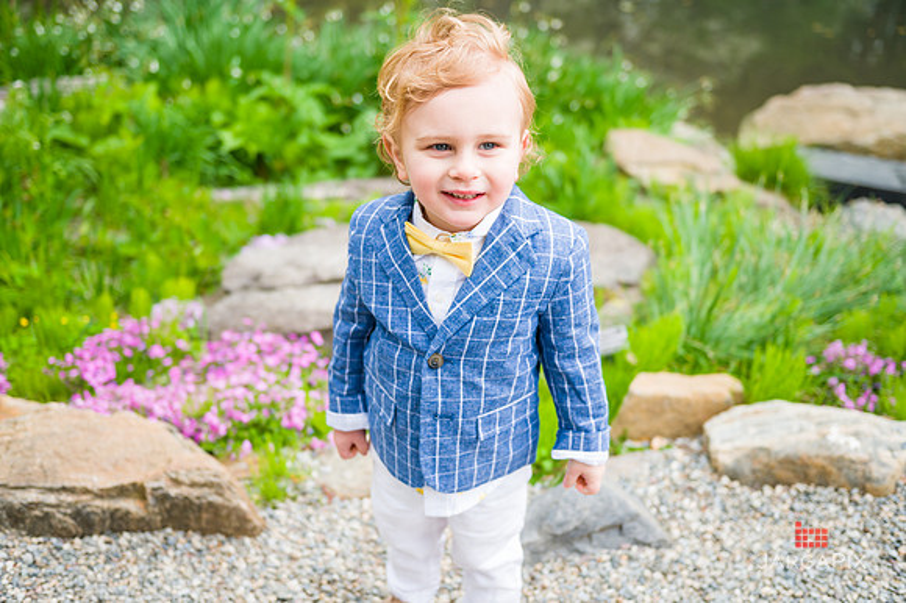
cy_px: 302
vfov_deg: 35.0
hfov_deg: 50.7
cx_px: 453
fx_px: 956
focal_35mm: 38
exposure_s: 1/400
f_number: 3.5
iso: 200
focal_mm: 38
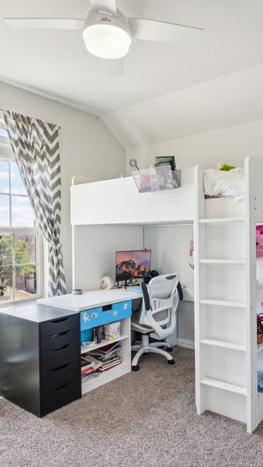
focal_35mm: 26
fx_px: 323
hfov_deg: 43.6
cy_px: 235
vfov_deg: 71.9
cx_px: 180
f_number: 8
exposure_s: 1/30
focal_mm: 16
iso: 400
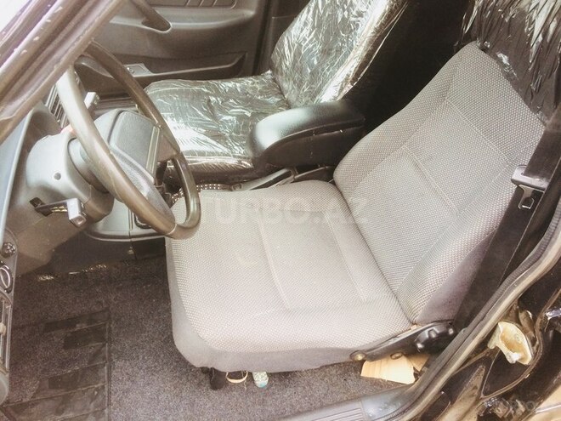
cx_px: 280
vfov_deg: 48.2
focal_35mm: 29
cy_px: 210
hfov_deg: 61.7
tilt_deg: -45.1
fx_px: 470
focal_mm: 4.15
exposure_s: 1/33
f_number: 2.2
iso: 32
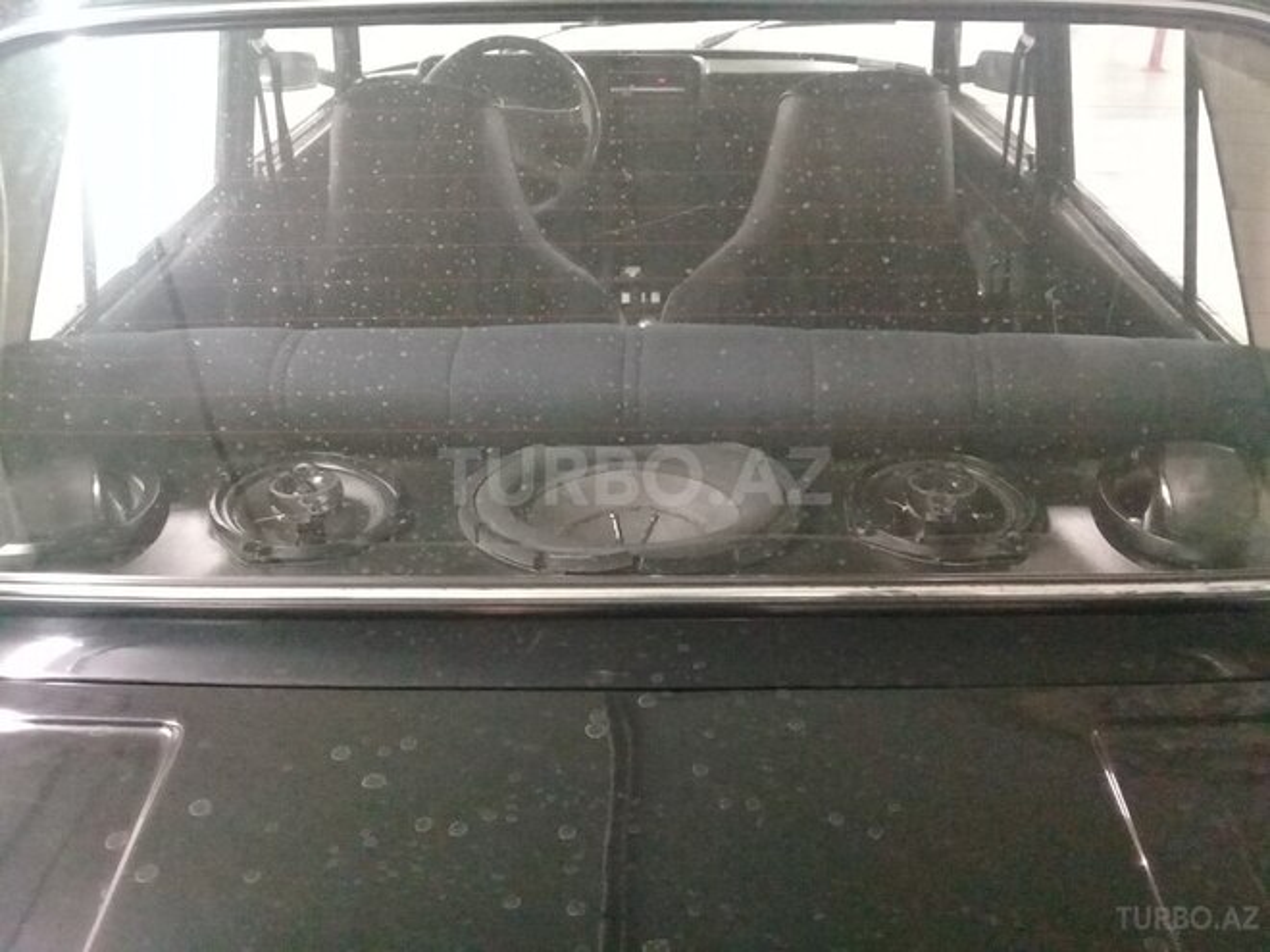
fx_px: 1137
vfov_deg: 45.4
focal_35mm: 31
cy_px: 476
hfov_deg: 58.4
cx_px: 635
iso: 1250
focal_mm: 3.3
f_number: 2.2
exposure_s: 1/17
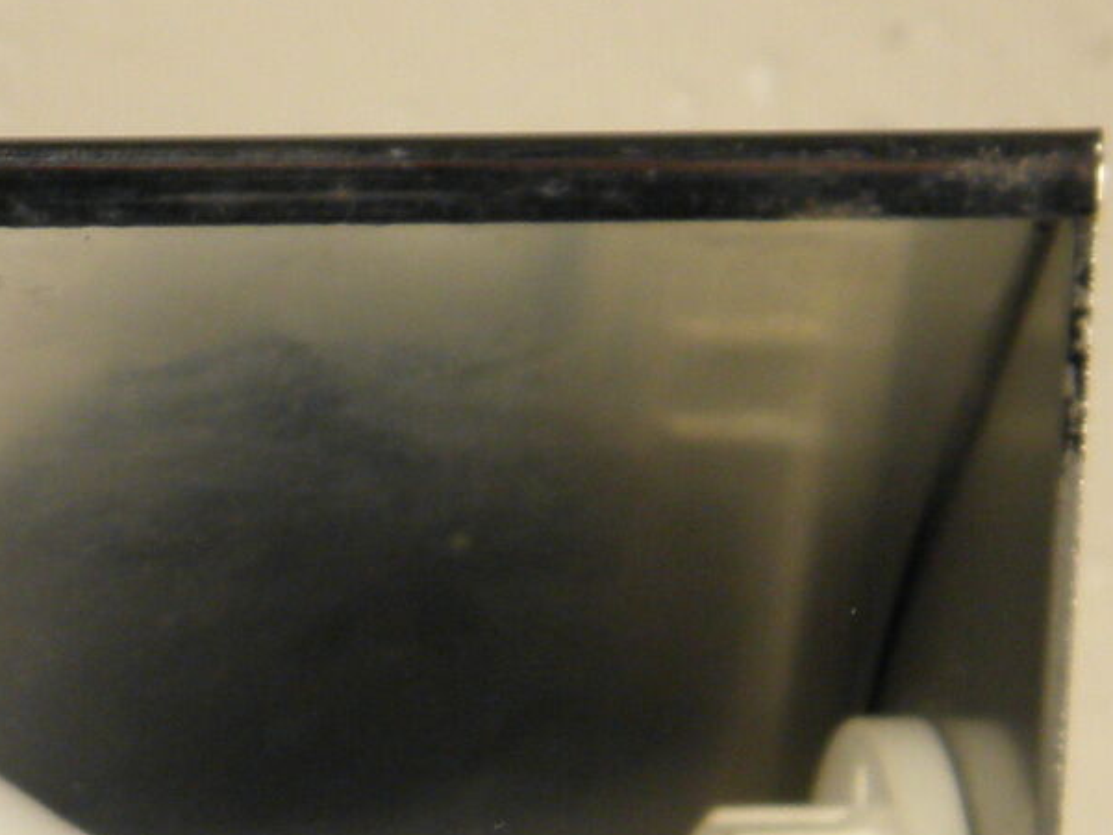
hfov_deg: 8.5
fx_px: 7397
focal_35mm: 230
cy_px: 1144
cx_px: -335
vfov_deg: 6.4
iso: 100
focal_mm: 9.7
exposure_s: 1/80
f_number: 4.1
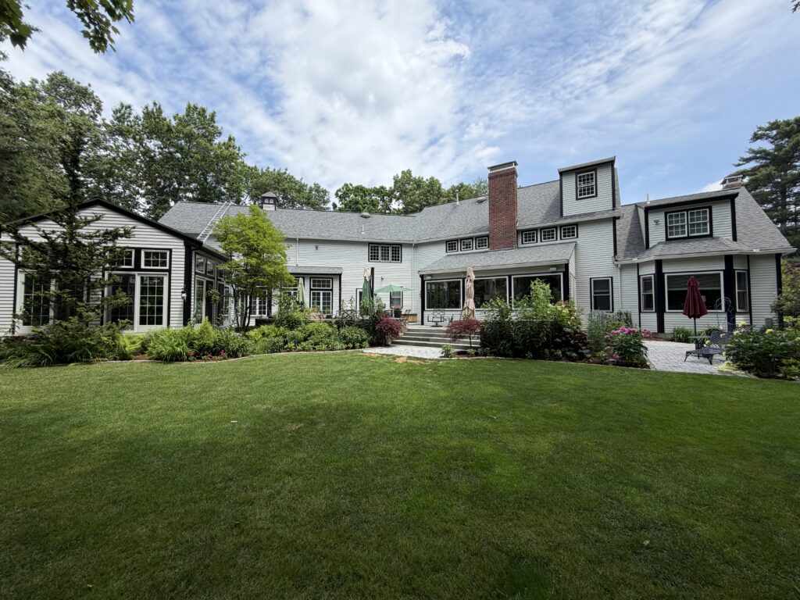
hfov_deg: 102.1
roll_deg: +0.6
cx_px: 400
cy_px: 300
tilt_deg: +2.1
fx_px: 324
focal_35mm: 14
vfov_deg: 85.7
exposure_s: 1/770
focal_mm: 2.22
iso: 25
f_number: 2.2
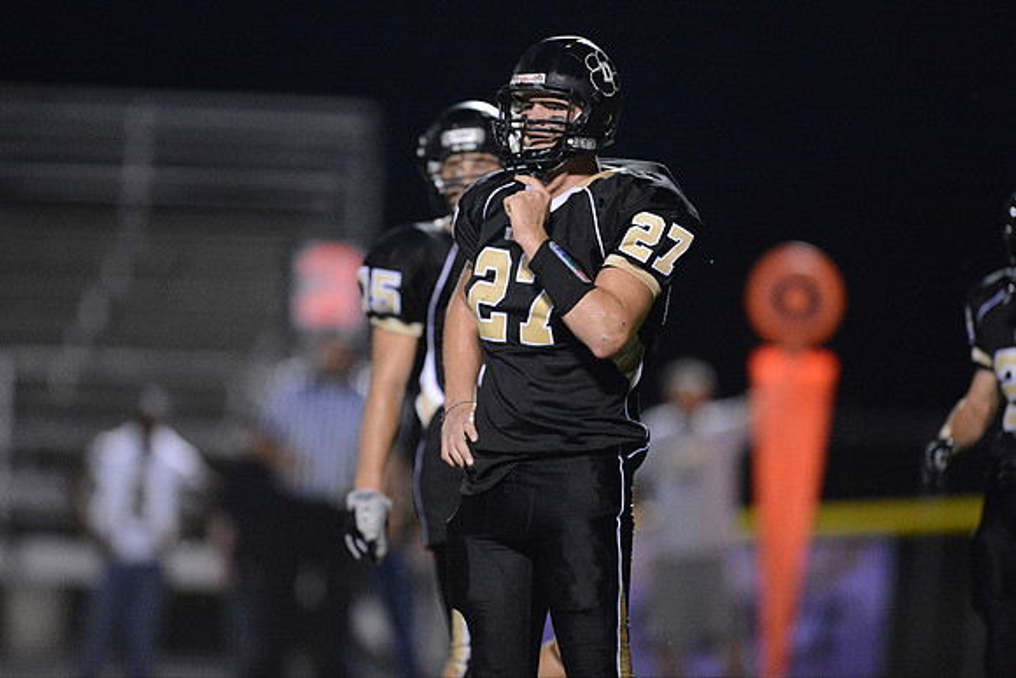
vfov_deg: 3.4
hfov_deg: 5.2
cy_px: 339
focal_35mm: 400
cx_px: 508
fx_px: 11291
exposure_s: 1/640
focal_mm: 400
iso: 12800
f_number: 2.8
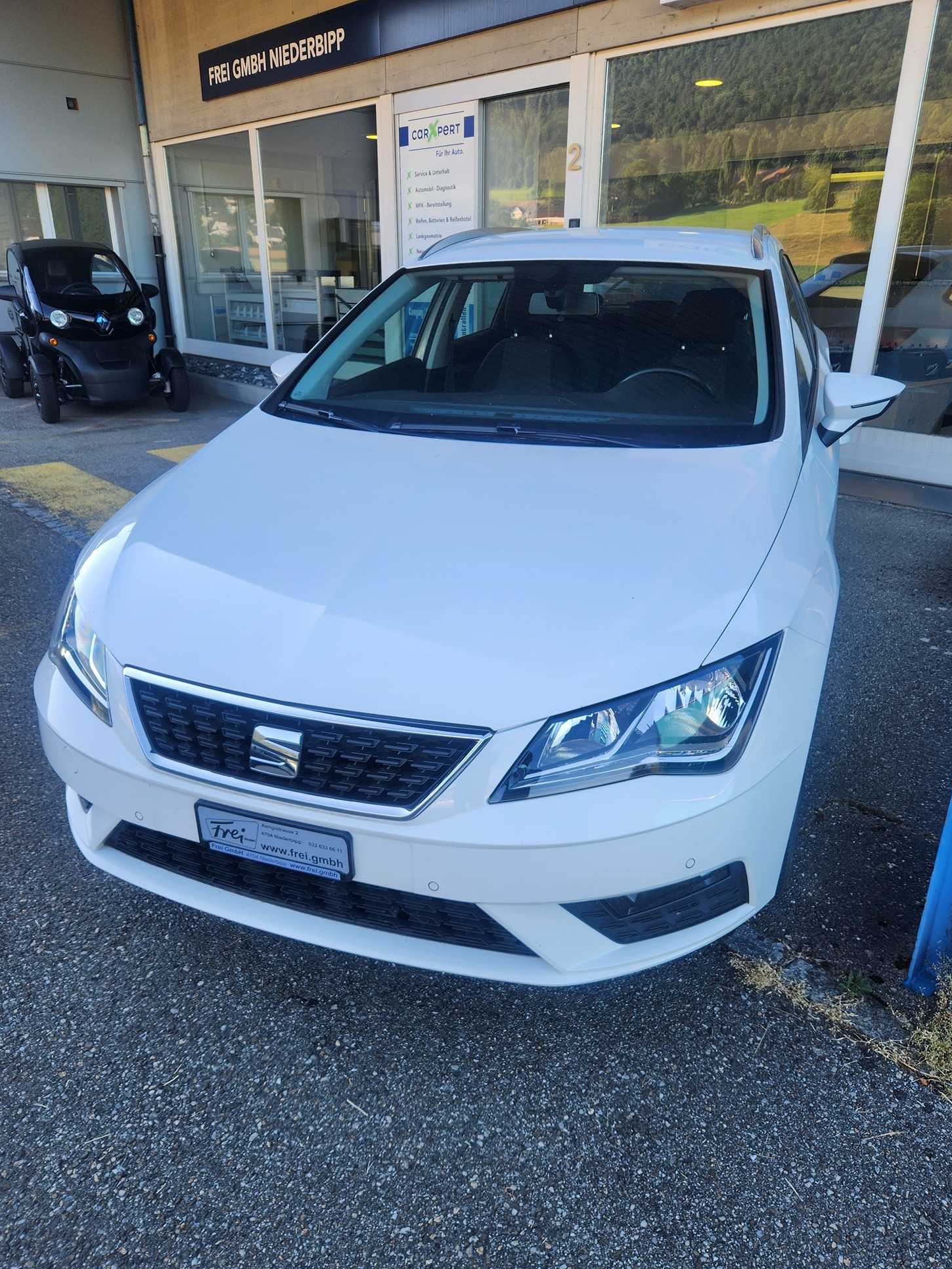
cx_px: 465
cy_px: 652
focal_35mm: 24
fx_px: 880
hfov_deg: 56.8
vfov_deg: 71.6
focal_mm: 5.4
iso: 20
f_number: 1.8
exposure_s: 1/185
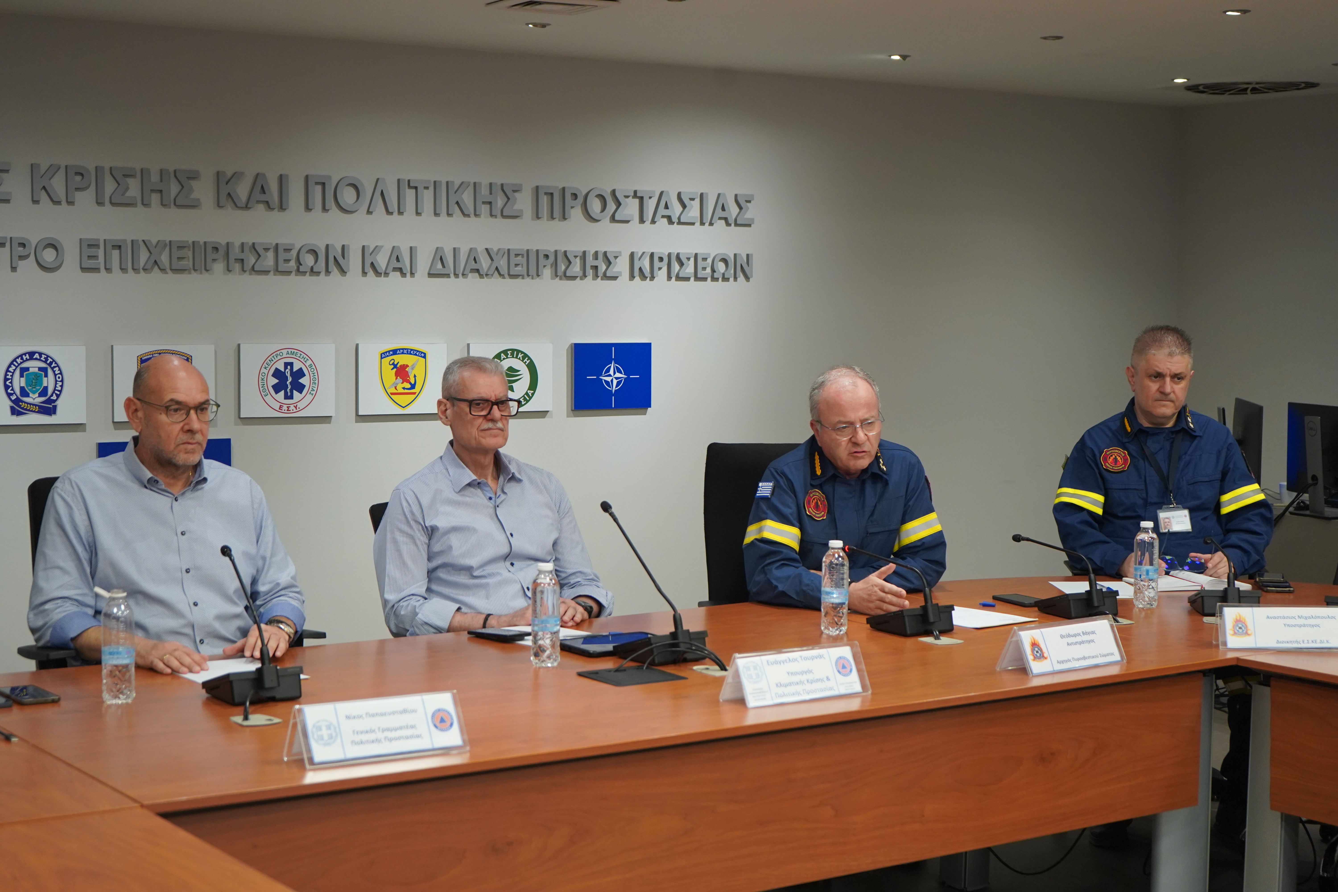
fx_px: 2007
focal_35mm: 54
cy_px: 446
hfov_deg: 36.9
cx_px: 669
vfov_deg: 25.1
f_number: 5
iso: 2500
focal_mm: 54
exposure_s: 1/160
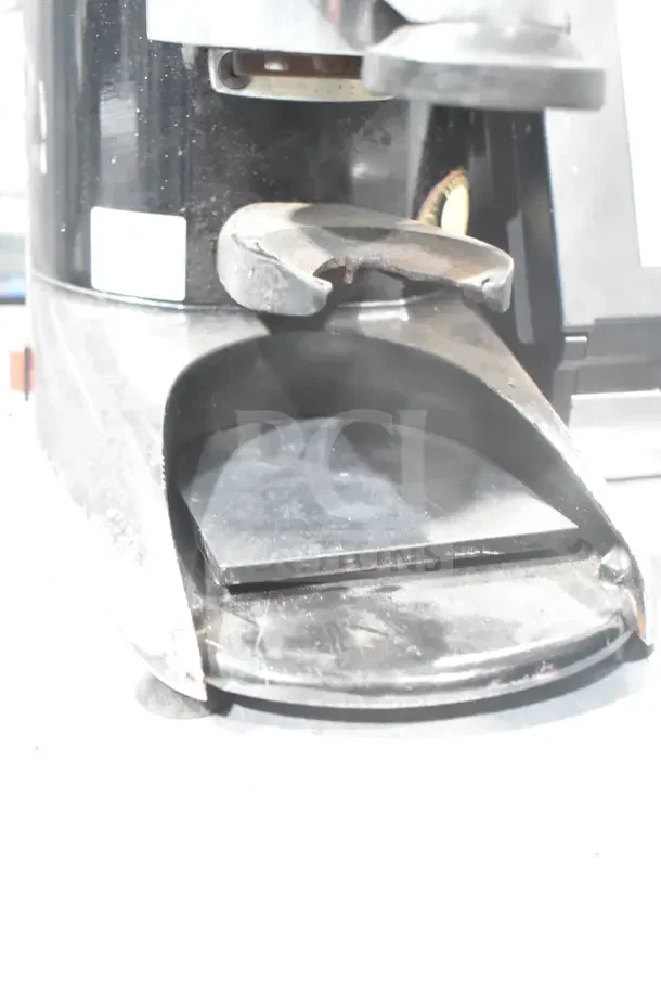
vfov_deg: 47.9
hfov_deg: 33.0
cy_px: 496
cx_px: 330
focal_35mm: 40
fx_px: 1115
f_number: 4
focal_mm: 27
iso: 5000
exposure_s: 1/40
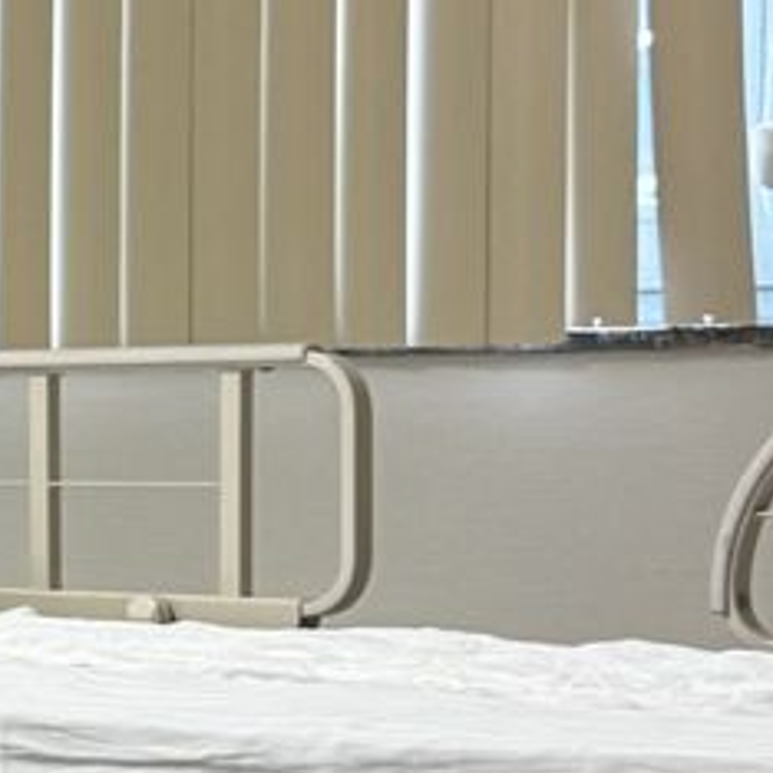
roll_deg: +0.7
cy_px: 396
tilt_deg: +2.1
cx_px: -776
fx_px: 3663
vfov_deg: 12.0
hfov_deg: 11.0
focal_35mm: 145
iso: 160
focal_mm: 6.76
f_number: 1.78
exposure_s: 1/100
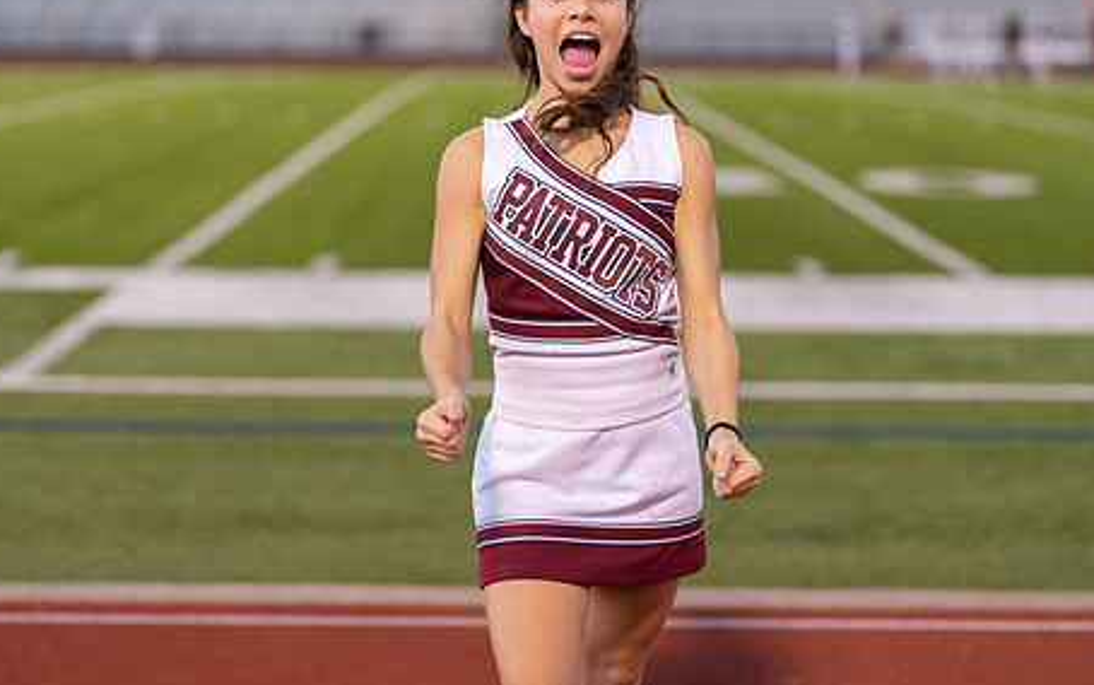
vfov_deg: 16.7
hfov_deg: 26.5
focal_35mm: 78
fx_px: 2326
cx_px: 546
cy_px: 226
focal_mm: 50
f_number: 1.2
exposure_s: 1/1000
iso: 400
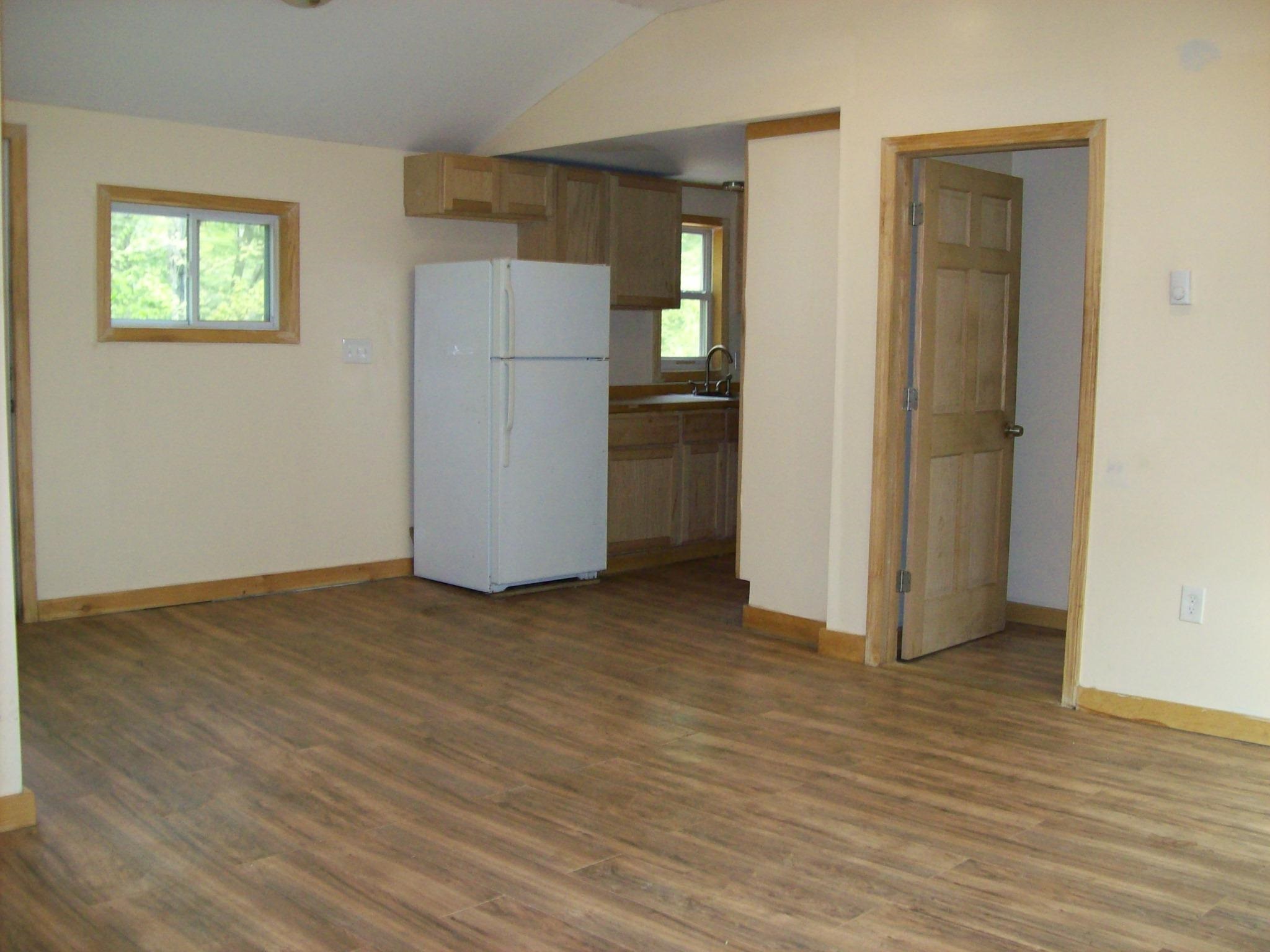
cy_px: 476
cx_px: 635
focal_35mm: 36
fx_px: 1321
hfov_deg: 51.4
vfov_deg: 39.7
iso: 200
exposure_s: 1/64
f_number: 2.7
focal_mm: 6
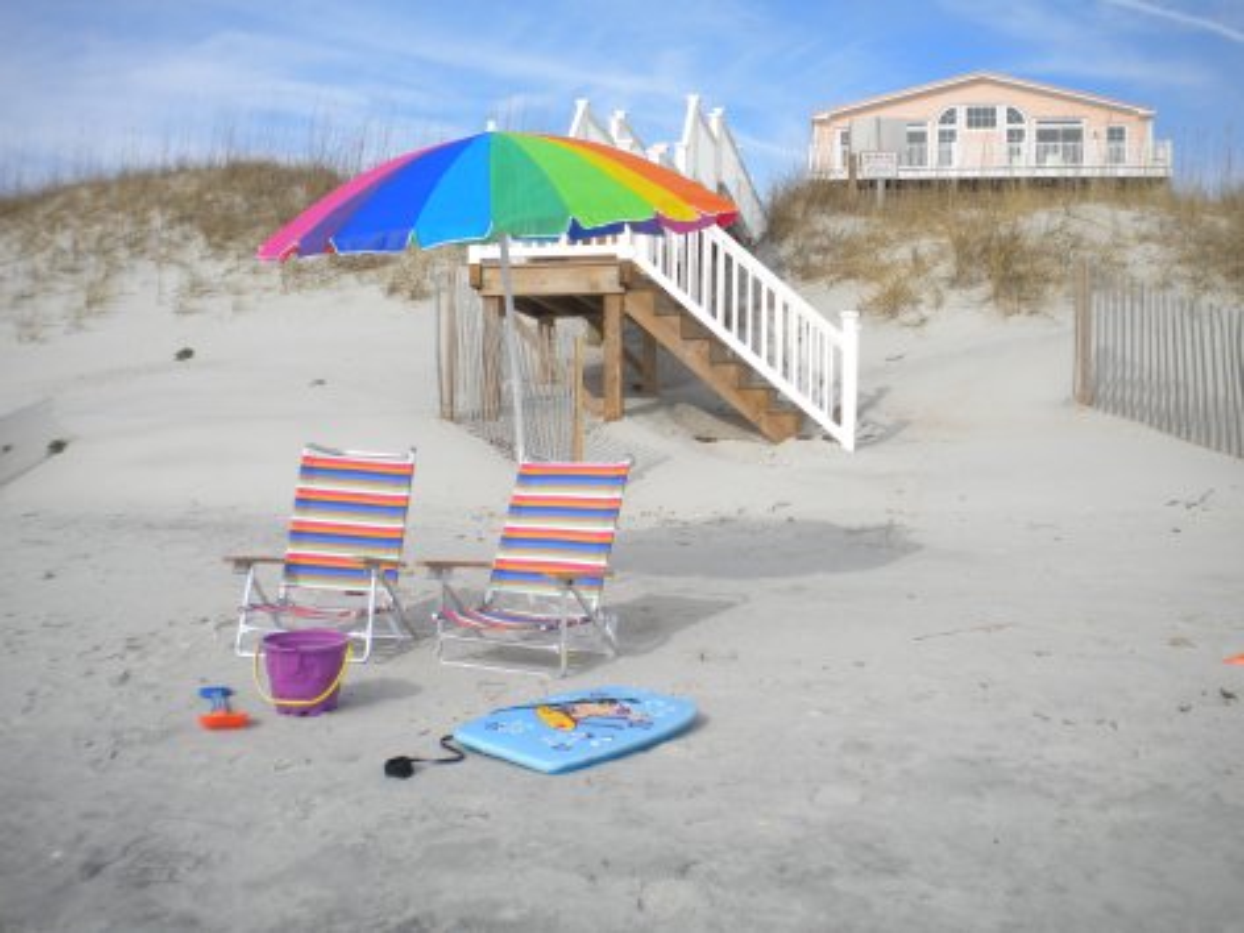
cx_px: 622
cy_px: 466
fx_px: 1258
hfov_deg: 52.6
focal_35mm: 35
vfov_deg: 40.7
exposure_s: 1/646
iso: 80
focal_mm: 6.3
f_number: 4.6
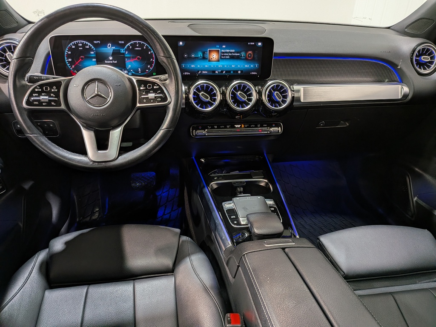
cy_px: 164
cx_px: 218
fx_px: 302
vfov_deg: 56.8
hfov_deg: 71.6
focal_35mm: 24
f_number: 1.7
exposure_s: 1/60
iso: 125
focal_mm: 4.53
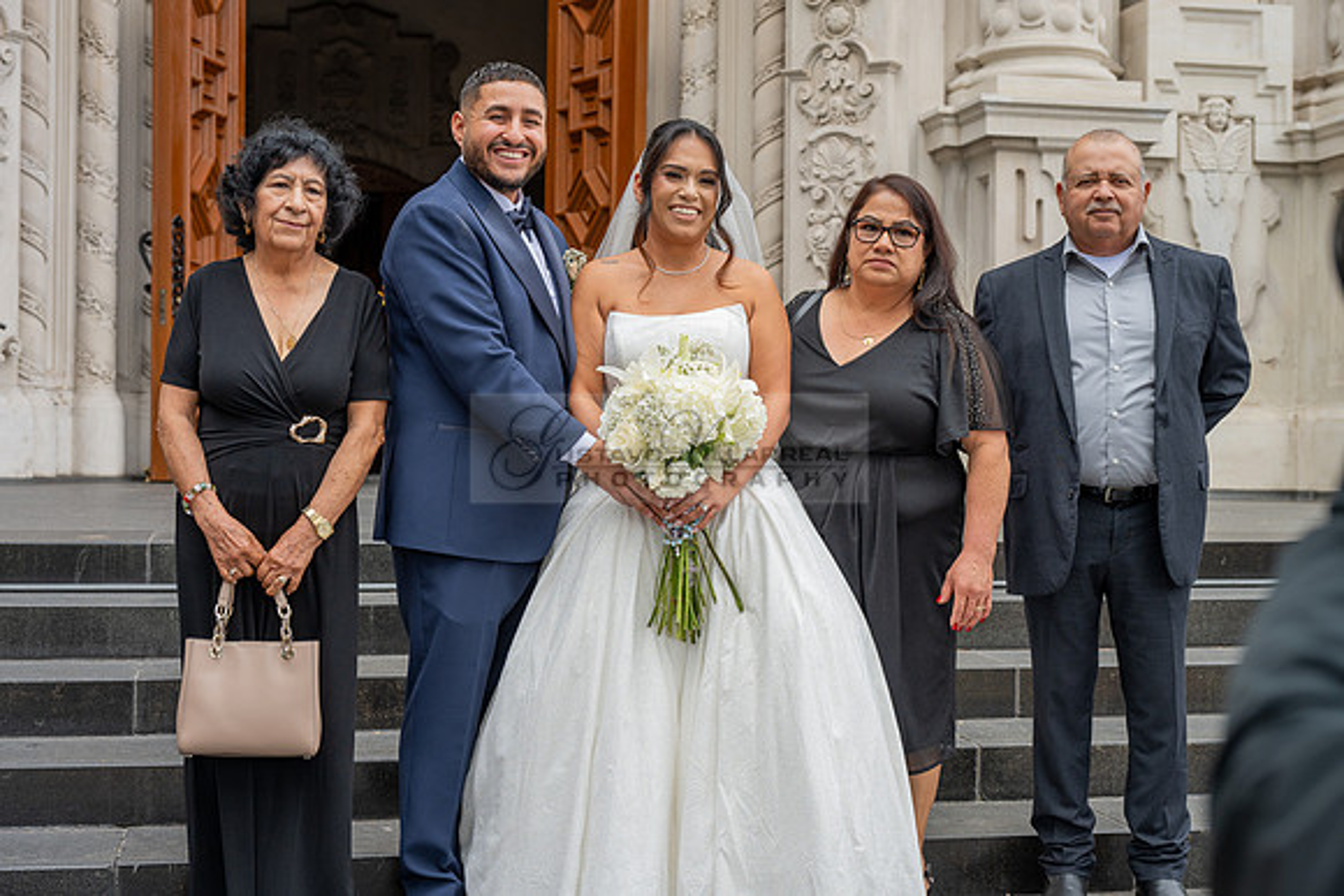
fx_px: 2016
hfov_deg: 36.9
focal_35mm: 54
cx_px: 672
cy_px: 448
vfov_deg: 25.1
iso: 250
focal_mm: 54
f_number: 5
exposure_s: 1/250
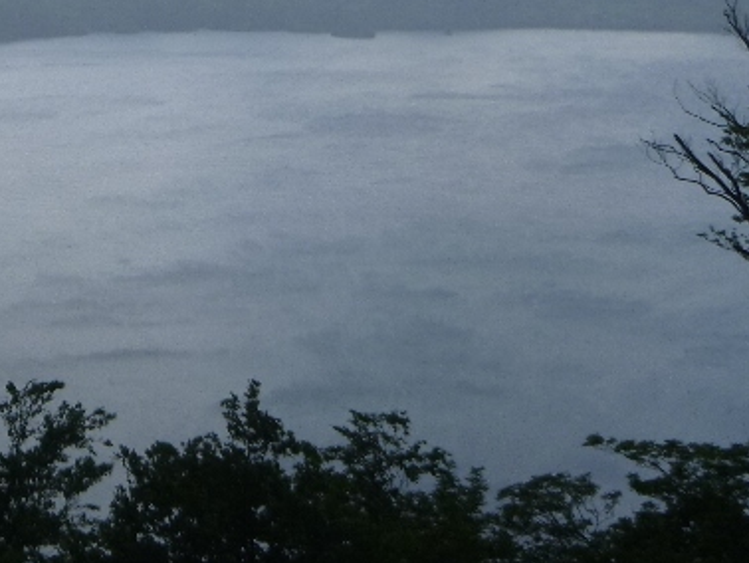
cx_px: -166
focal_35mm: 111
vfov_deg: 13.1
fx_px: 2403
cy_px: -44
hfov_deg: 16.9
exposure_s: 1/100
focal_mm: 7.3
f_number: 4.6
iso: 100
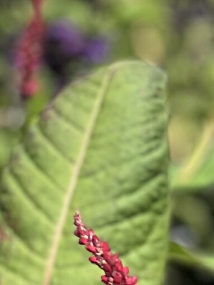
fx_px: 3158
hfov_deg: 3.8
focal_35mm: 383
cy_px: 371
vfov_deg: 5.1
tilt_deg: -15.2
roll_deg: -0.2
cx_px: -230
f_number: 2.8
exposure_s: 1/323
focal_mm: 9
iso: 32
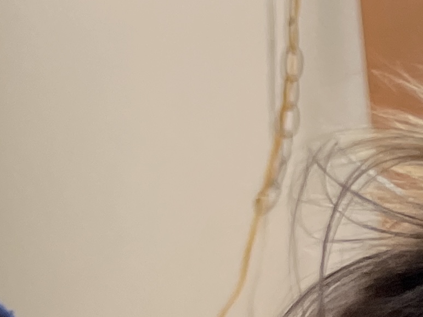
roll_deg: -2.2
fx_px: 1662
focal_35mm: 136
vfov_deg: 10.0
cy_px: 668
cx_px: 1062
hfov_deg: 11.6
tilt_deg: -18.3
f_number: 1.6
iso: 125
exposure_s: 1/118
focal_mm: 4.2
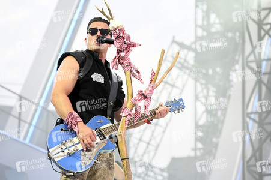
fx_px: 1316
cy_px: 90
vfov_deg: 7.8
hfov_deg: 11.8
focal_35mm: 175
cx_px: 136
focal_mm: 175
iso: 500
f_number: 6.3
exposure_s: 1/100
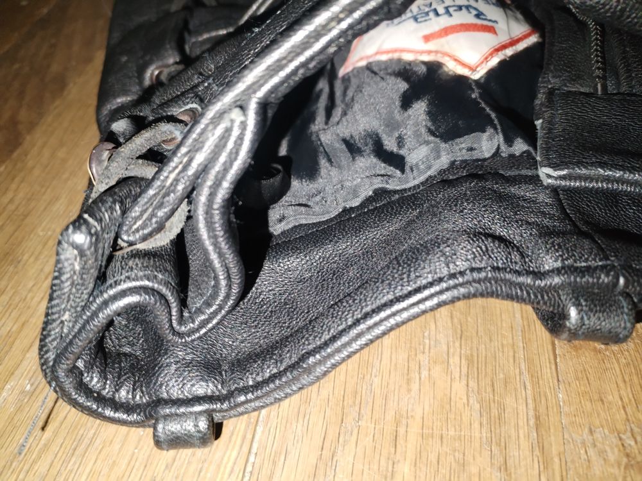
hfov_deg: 67.3
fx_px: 482
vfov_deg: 53.1
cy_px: 240
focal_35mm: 26
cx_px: 321
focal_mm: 4.75
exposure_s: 1/30
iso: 815
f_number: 1.8
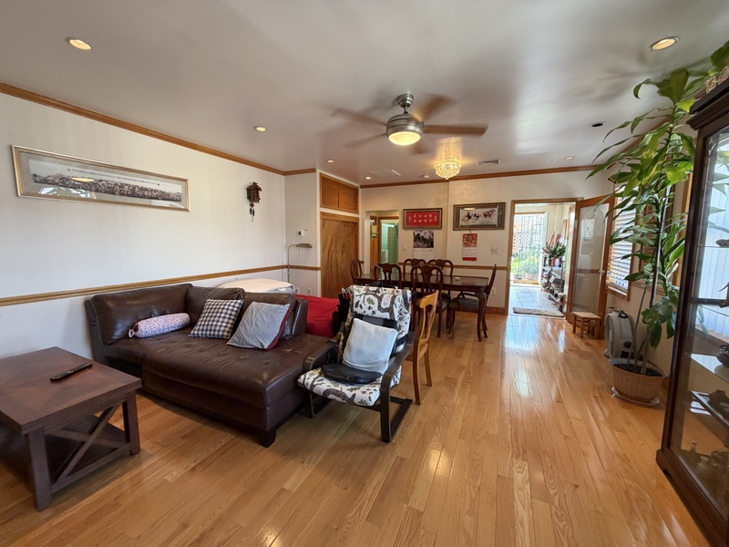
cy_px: 274
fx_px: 295
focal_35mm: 14
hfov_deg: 102.1
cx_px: 364
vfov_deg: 85.7
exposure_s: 1/60
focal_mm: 2.22
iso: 250
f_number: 2.2
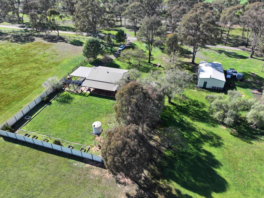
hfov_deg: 71.6
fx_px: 183
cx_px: 132
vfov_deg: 56.8
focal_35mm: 24
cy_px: 99
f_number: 2.8
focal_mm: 12.29
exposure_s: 1/640
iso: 100
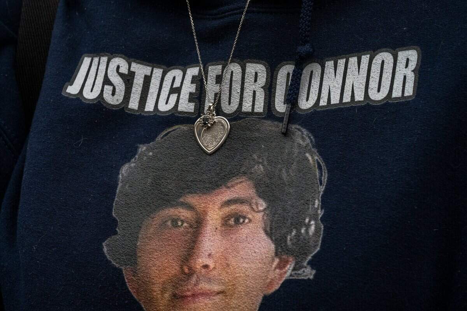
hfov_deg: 17.1
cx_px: 234
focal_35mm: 120
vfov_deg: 11.4
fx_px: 1557
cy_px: 156
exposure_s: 1/320
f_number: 10
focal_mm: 120
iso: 800
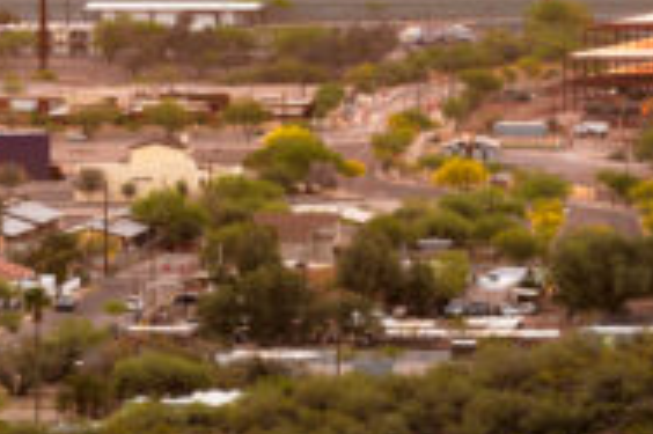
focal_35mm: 389
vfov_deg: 3.5
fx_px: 7050
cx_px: -149
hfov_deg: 5.3
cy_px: -208
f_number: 16
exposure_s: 1/2.5
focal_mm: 122
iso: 64
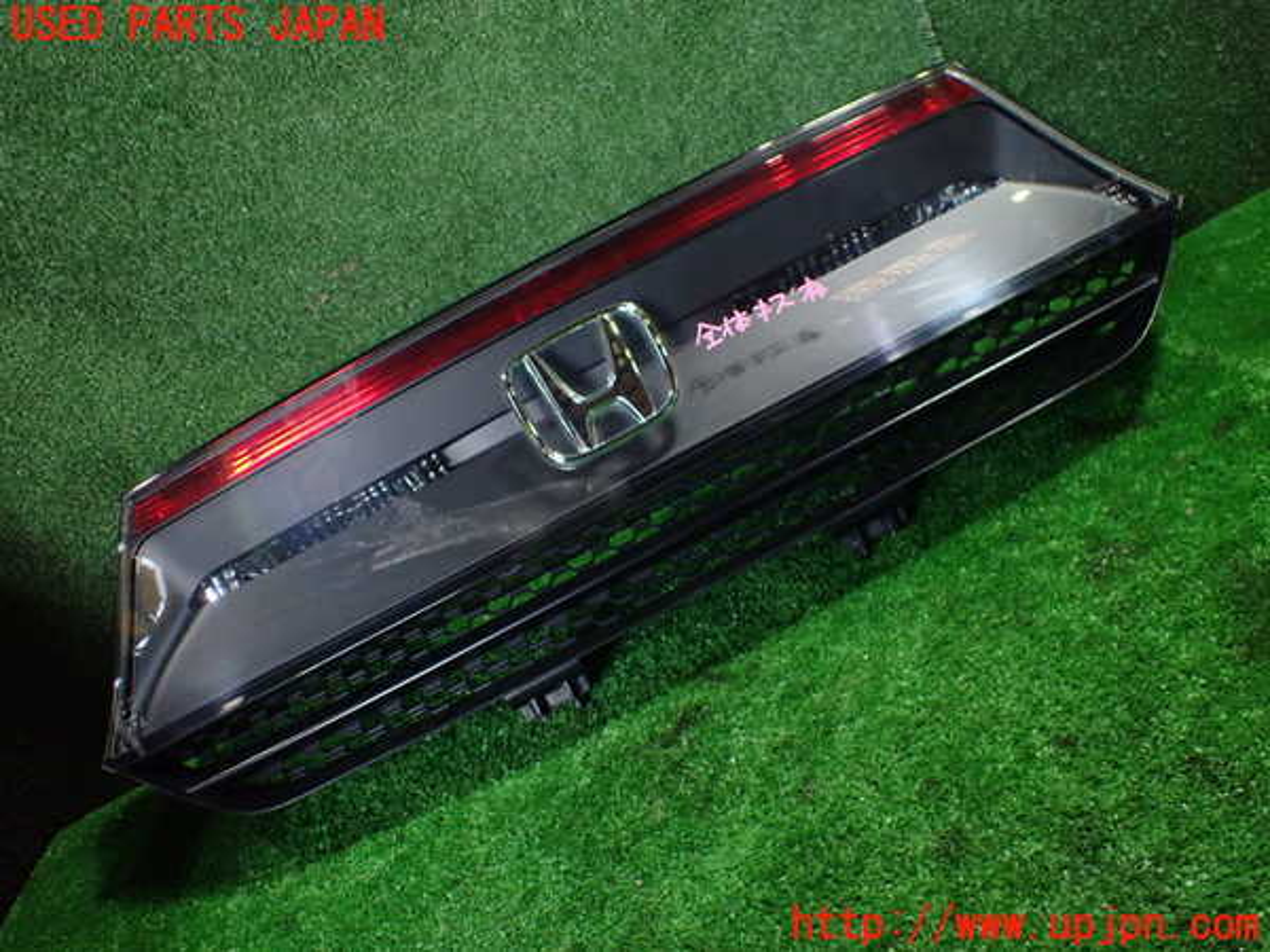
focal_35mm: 30
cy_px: 476
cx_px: 635
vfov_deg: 46.8
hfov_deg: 60.0
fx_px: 1101
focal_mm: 5.4
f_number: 2.3
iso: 800
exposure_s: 1/125
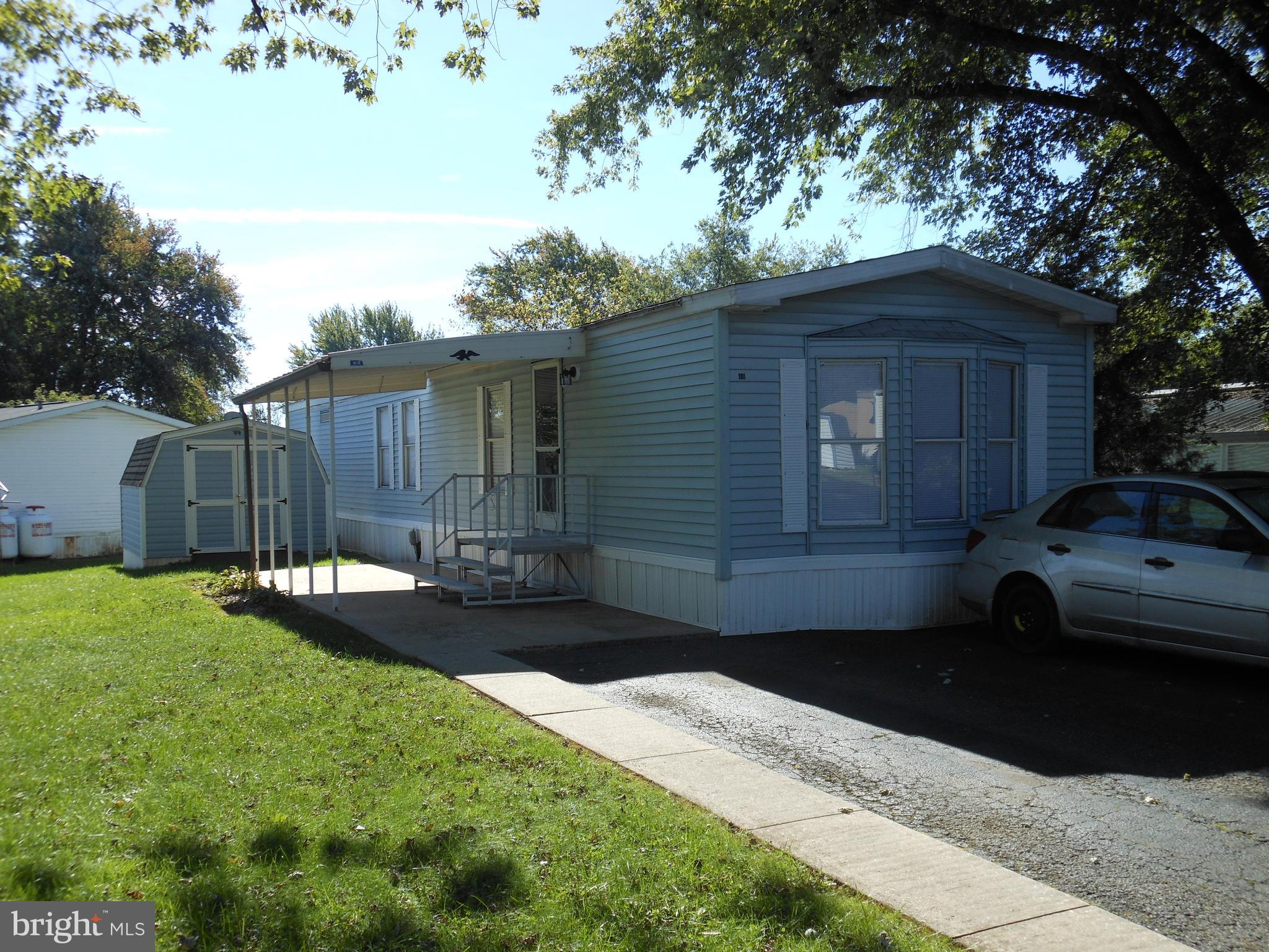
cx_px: 634
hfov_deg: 55.4
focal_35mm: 33
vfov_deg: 42.9
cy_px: 476
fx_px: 1210
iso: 80
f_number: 3.5
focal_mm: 6
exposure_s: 1/500
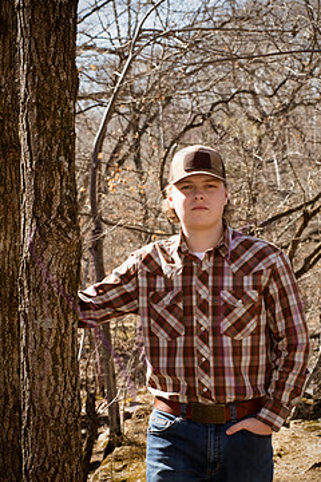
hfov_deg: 13.7
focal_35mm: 100
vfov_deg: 20.4
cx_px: 191
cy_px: 241
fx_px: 1337
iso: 800
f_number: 11
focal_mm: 80
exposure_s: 1/320
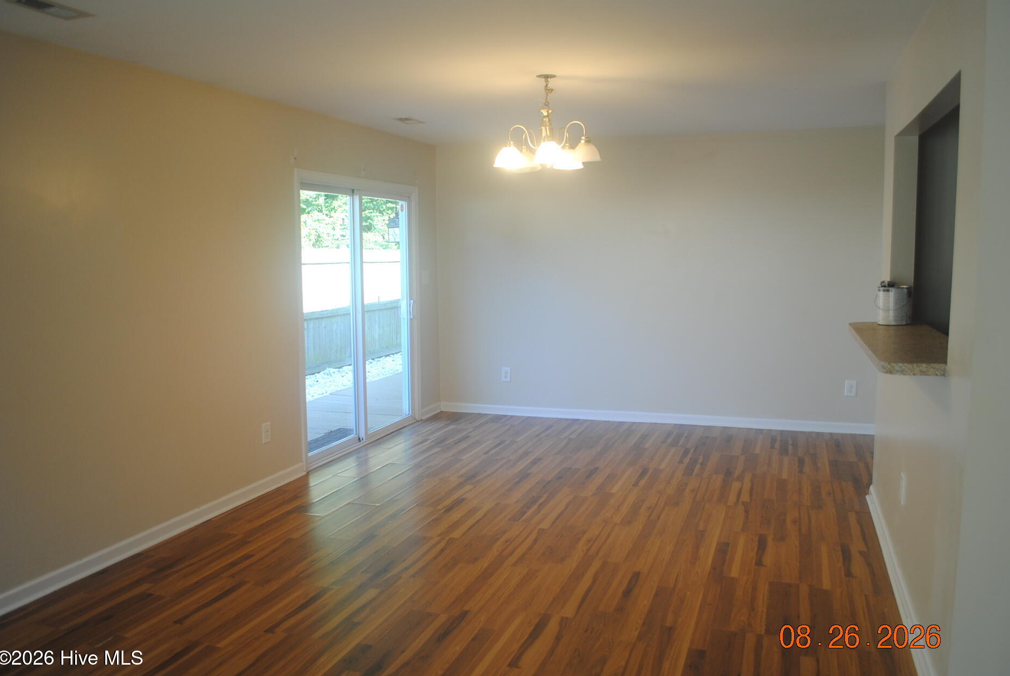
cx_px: 517
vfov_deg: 46.5
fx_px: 787
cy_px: 339
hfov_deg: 65.4
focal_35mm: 28
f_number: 3.5
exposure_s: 1/40
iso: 200
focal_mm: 18
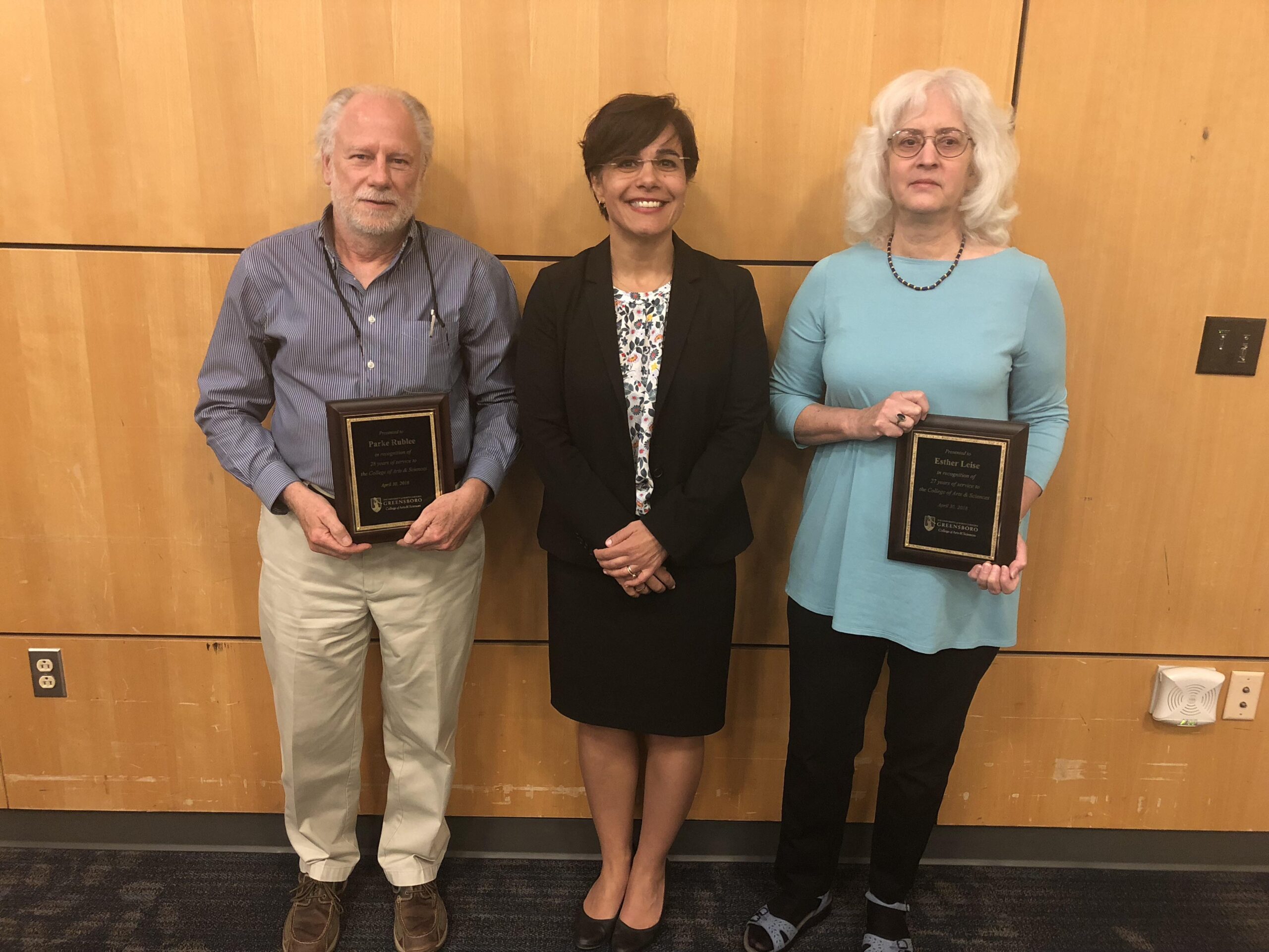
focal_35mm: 28
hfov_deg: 63.4
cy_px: 476
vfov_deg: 49.7
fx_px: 1026
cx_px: 634
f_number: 1.8
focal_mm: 3.99
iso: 100
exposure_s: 1/13
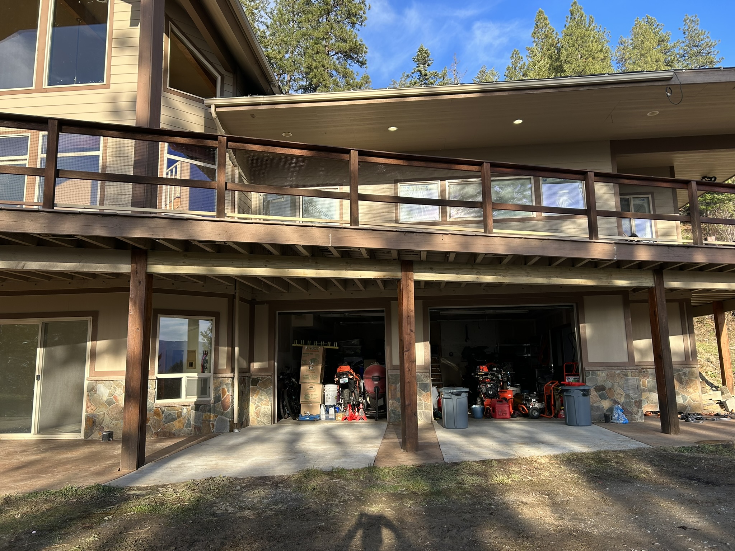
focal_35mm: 26
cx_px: 368
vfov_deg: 53.1
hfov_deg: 67.3
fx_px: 552
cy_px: 276
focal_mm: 5.7
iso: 50
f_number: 1.5
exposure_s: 1/924
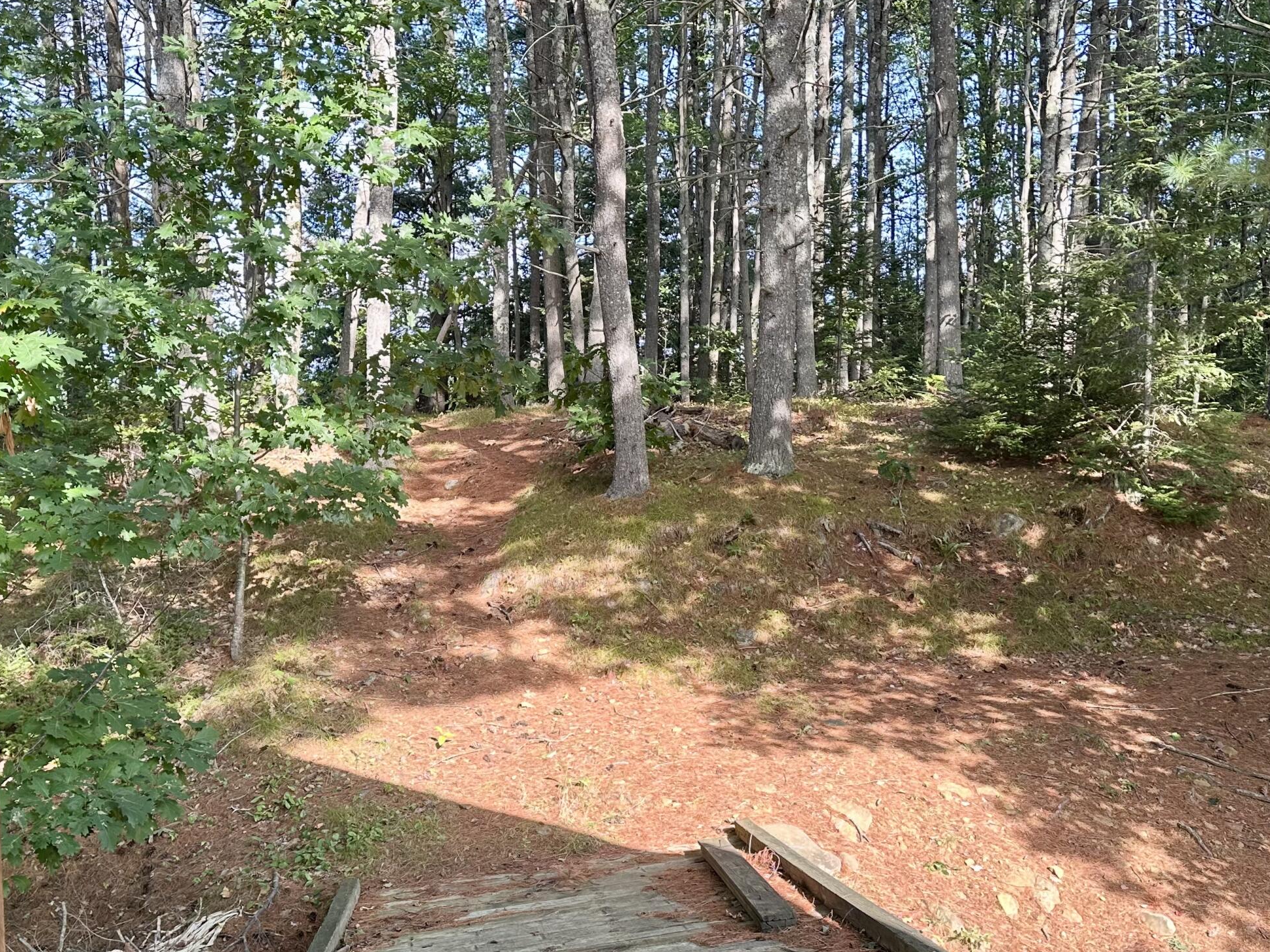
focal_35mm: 37
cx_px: 555
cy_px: 601
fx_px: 1357
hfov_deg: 50.0
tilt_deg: -5.0
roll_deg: +0.9
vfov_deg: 38.4
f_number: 1.78
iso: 80
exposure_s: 1/270
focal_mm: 6.86
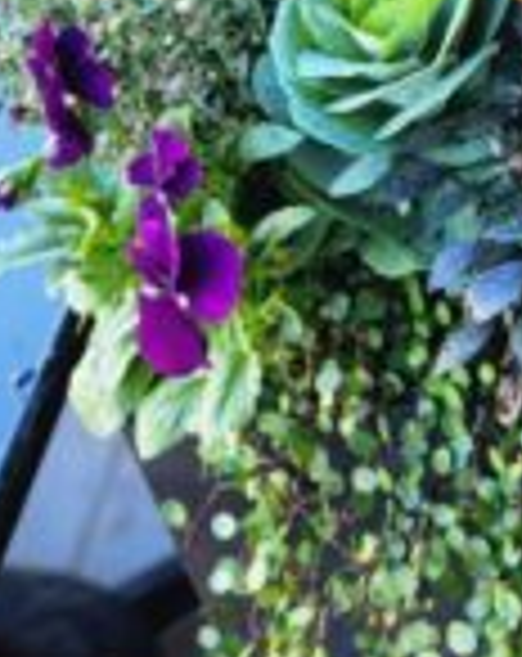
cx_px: 531
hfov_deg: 19.9
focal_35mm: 74
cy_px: -144
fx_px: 1435
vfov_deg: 23.4
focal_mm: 5.4
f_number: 1.8
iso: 50
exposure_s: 1/120
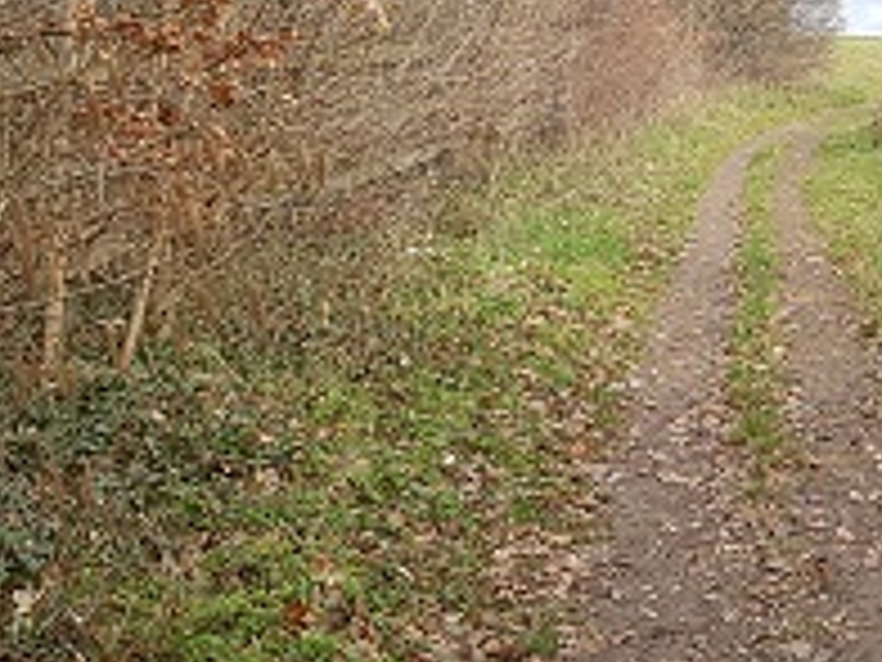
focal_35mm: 53
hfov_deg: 34.2
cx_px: 796
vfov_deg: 27.0
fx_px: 1350
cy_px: 131
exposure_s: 1/453
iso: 50
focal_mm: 4.2
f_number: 1.7
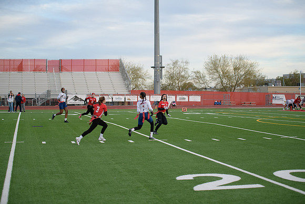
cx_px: 152
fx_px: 593
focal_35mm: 70
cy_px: 102
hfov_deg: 28.8
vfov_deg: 19.5
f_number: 2.8
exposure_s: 1/3200
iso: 1250
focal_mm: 70
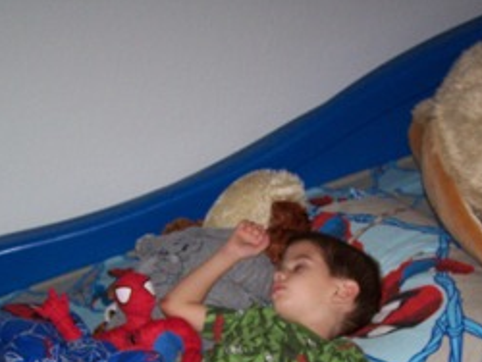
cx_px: 258
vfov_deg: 21.3
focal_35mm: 68
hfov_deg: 28.5
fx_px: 948
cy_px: 308
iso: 140
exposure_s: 1/60
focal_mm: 6.3
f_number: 2.8
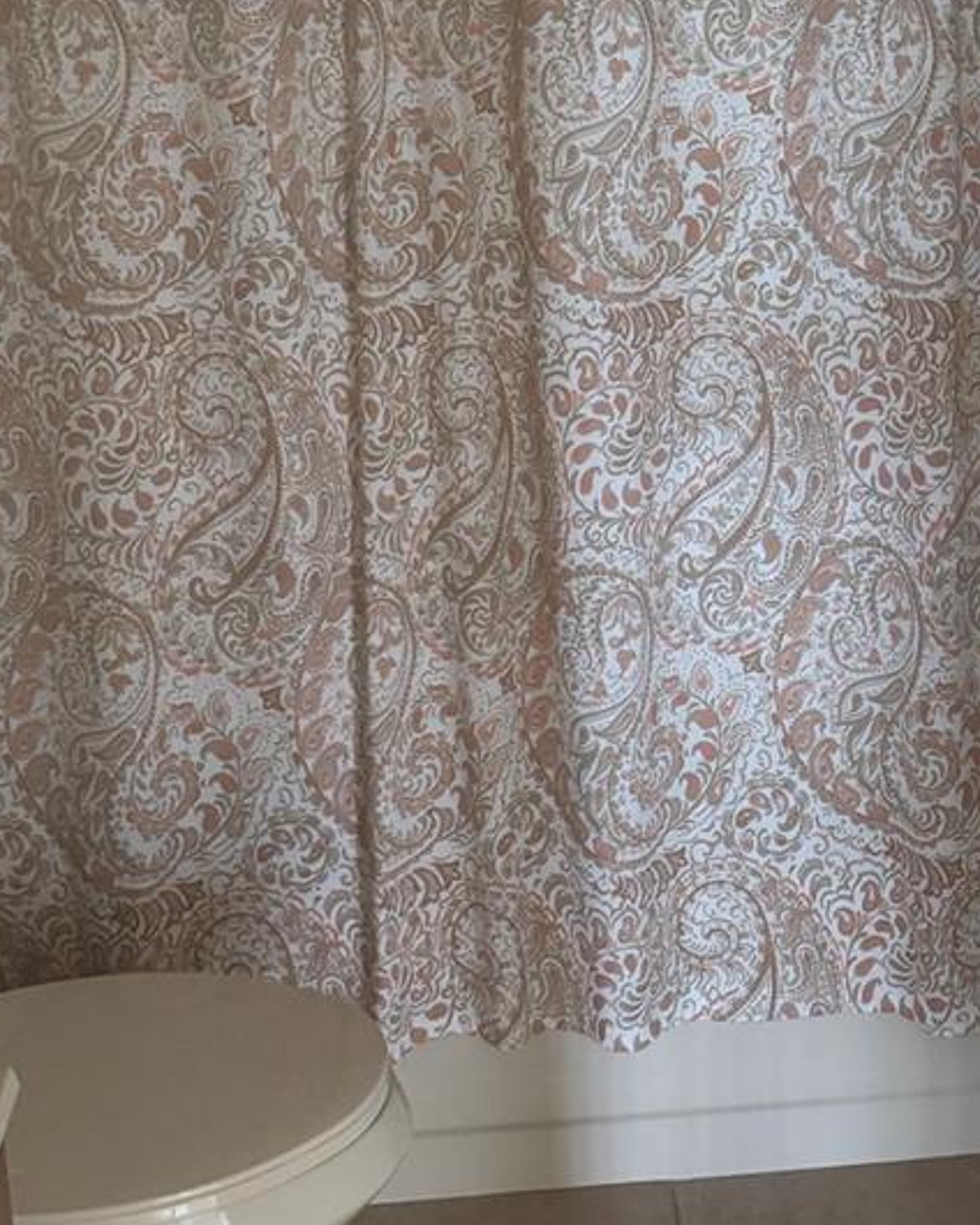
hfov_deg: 28.5
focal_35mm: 53
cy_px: 337
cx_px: 643
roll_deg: +2.7
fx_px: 1922
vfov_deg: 34.8
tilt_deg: -15.3
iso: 1000
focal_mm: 6.76
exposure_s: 1/40
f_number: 1.78
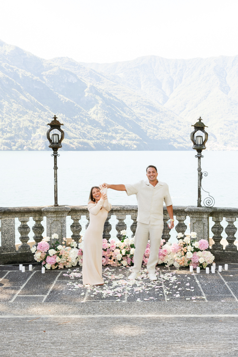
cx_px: 119
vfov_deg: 45.4
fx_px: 426
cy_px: 178
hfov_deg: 31.2
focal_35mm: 43
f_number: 6.3
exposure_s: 1/250
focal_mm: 43
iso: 250
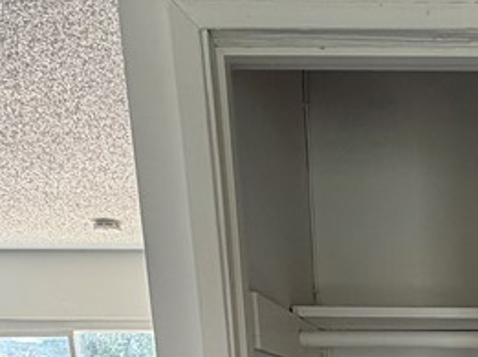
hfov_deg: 32.1
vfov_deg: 20.7
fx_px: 758
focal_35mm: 55
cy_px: 597
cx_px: 485
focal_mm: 2.22
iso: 80
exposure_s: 1/121
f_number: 2.2
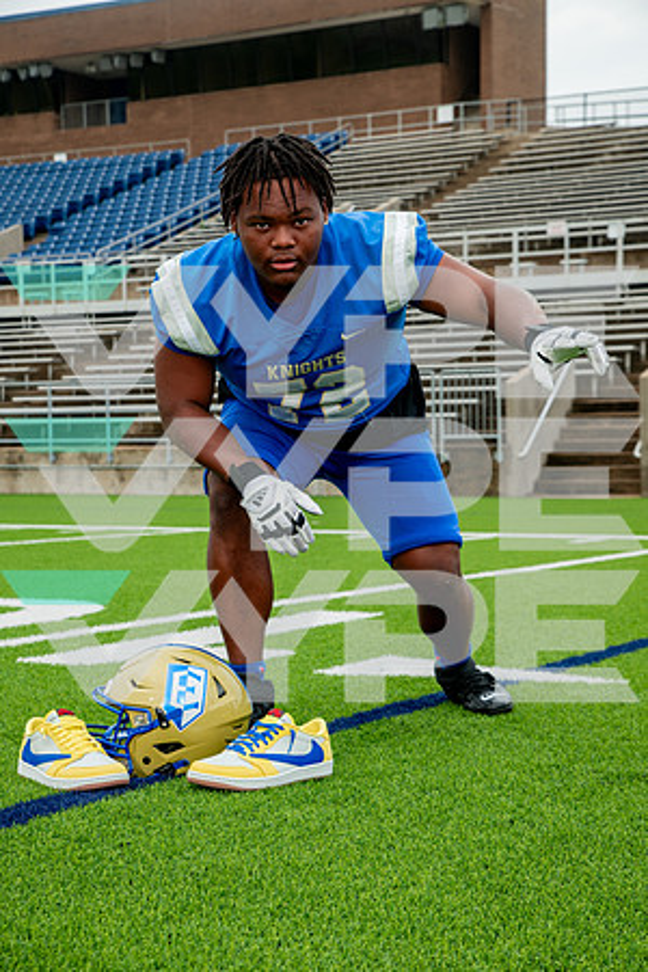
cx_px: 324
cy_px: 486
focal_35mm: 70
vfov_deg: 28.8
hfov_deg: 19.5
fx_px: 1890
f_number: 7.1
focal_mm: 70
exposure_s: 1/320
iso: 200
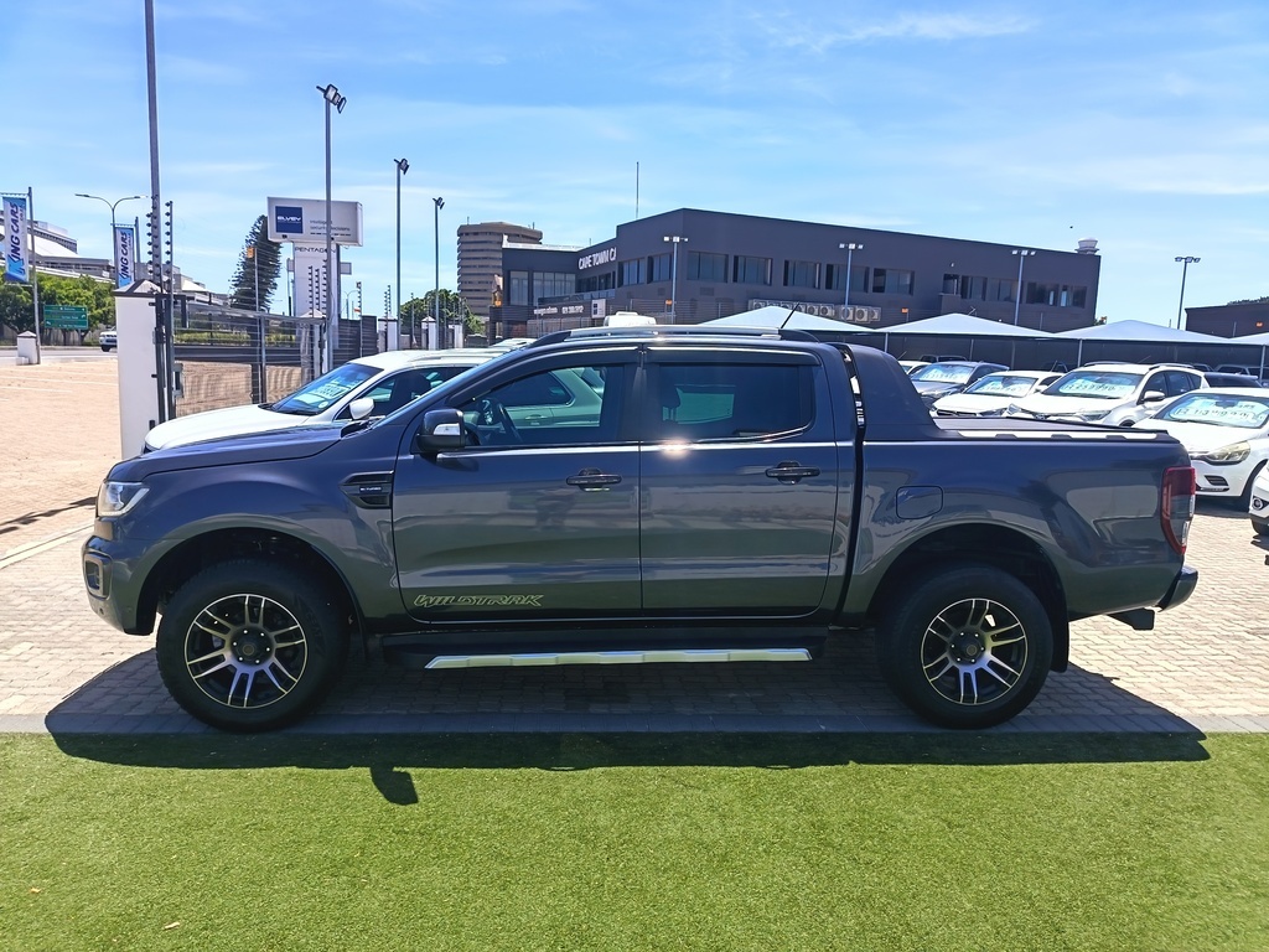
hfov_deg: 71.6
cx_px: 634
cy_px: 476
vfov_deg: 56.8
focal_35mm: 24
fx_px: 880
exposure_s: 1/671
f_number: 1.75
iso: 100
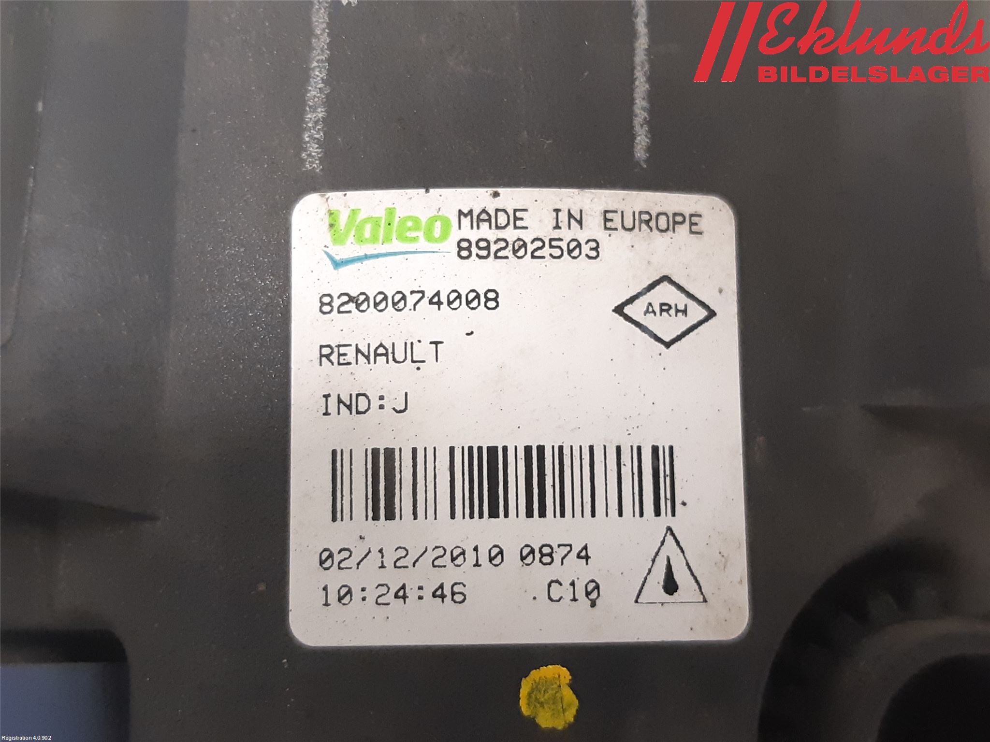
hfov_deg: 67.3
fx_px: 744
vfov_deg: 53.1
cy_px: 371
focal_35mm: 26
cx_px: 495
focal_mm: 3.93
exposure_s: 1/33
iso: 250
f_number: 1.7
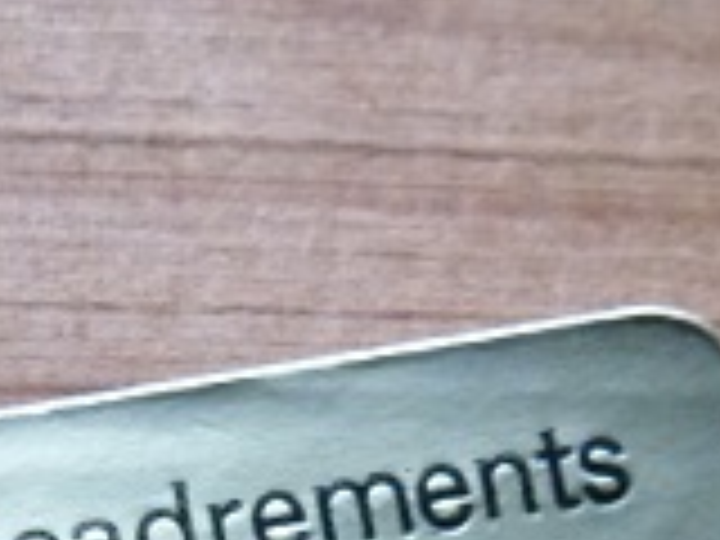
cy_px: 864
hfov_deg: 20.8
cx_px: -63
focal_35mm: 90
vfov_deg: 15.0
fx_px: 1872
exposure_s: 1/125
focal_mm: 4.3
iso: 320
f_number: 3.3
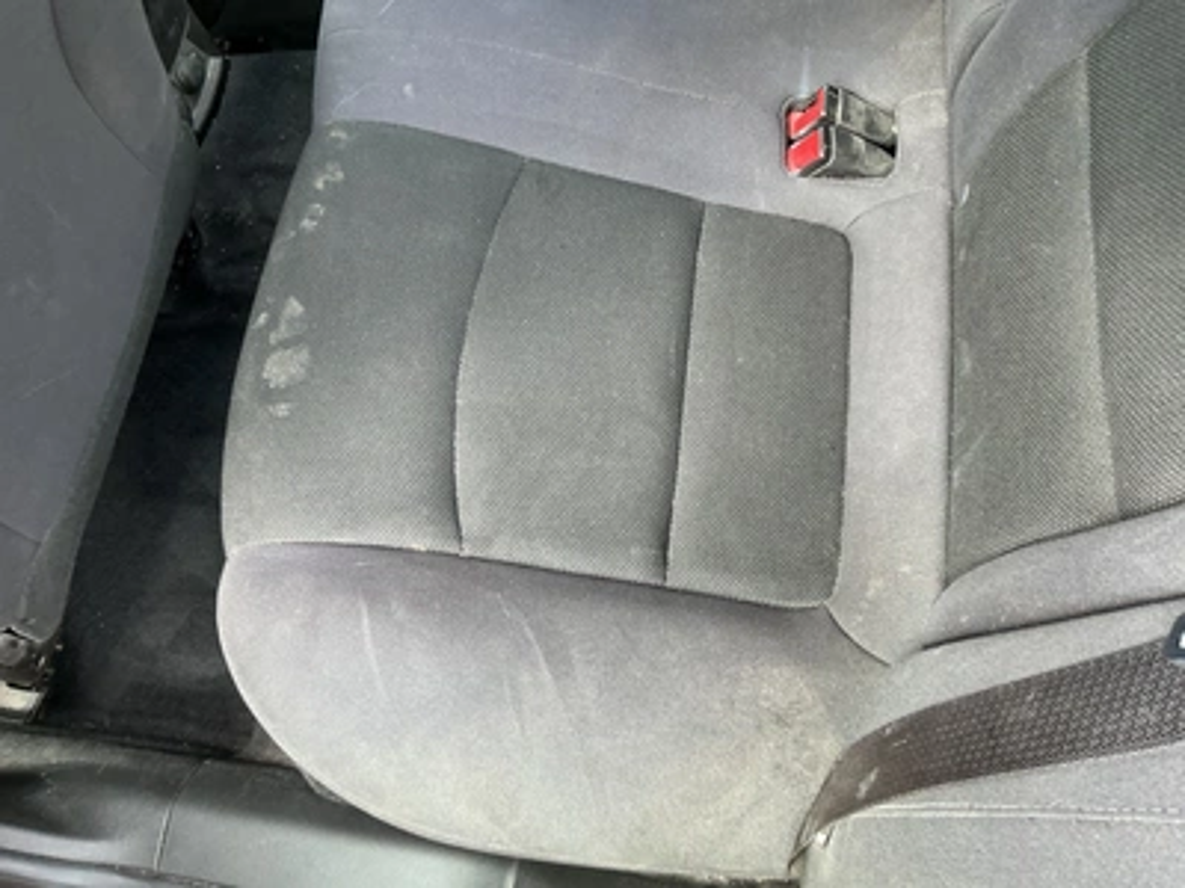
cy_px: 444
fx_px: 959
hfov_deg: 63.4
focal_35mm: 28
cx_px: 592
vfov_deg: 49.7
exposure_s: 1/94
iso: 64
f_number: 1.8
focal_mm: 3
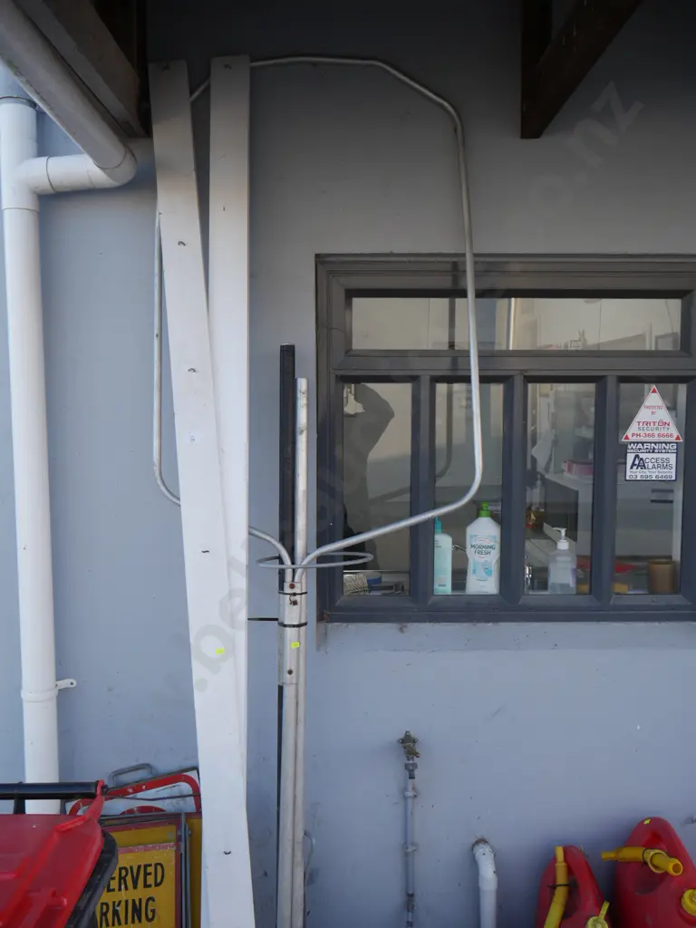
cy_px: 464
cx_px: 348
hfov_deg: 49.7
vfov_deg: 63.4
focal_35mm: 28
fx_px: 751
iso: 200
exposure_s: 1/160
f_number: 4.5
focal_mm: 14
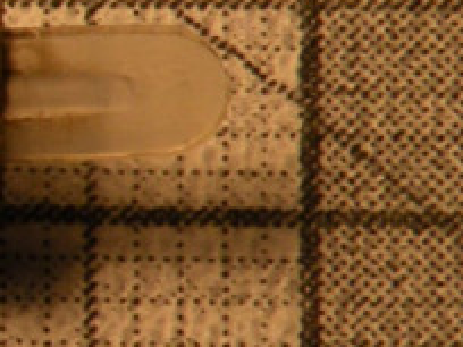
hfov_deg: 3.7
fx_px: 7049
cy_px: 95
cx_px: -696
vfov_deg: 2.8
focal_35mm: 527
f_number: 4
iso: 86
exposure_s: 1/64
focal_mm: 17.9
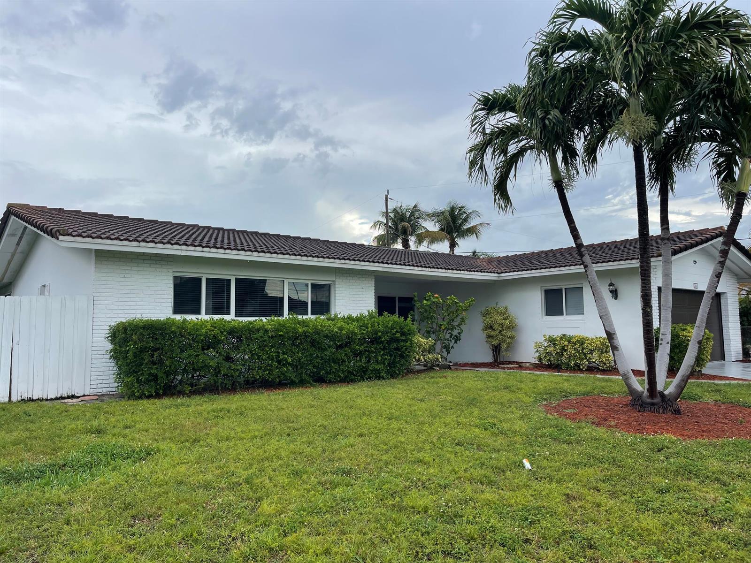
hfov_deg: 69.4
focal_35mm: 25
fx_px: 542
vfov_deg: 54.9
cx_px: 376
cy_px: 282
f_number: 1.6
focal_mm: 5.1
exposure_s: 1/1030
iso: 32
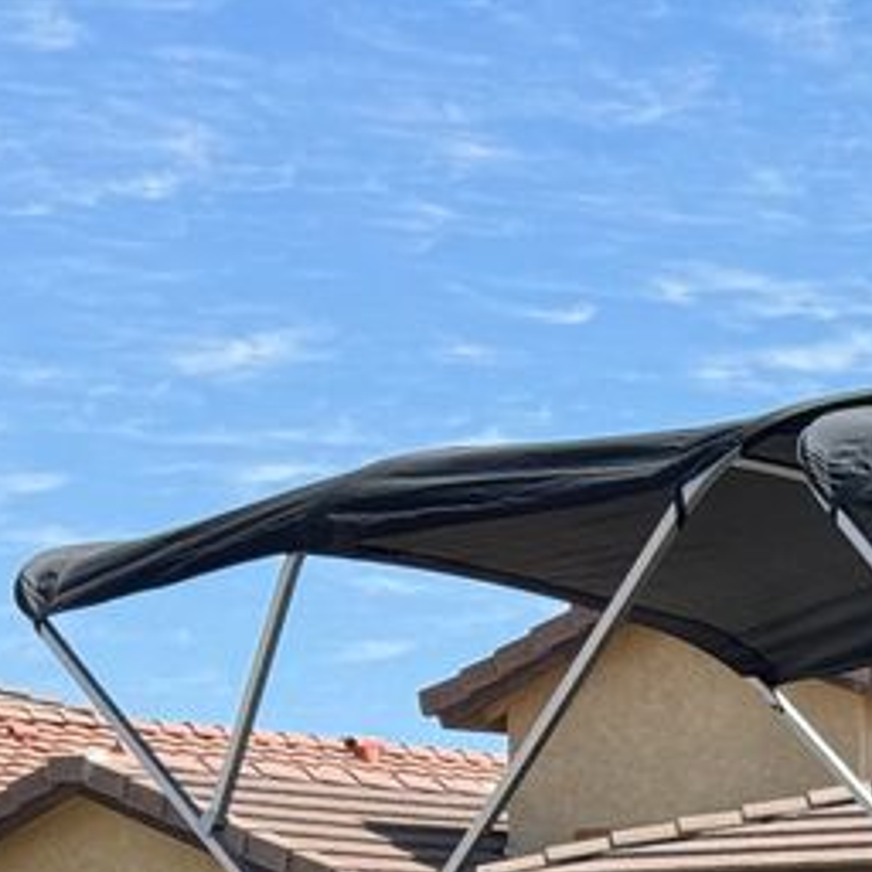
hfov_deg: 9.7
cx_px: 1615
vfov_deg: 10.0
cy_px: 1305
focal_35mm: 170
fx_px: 4845
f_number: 1.78
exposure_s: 1/2611
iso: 64
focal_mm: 6.76
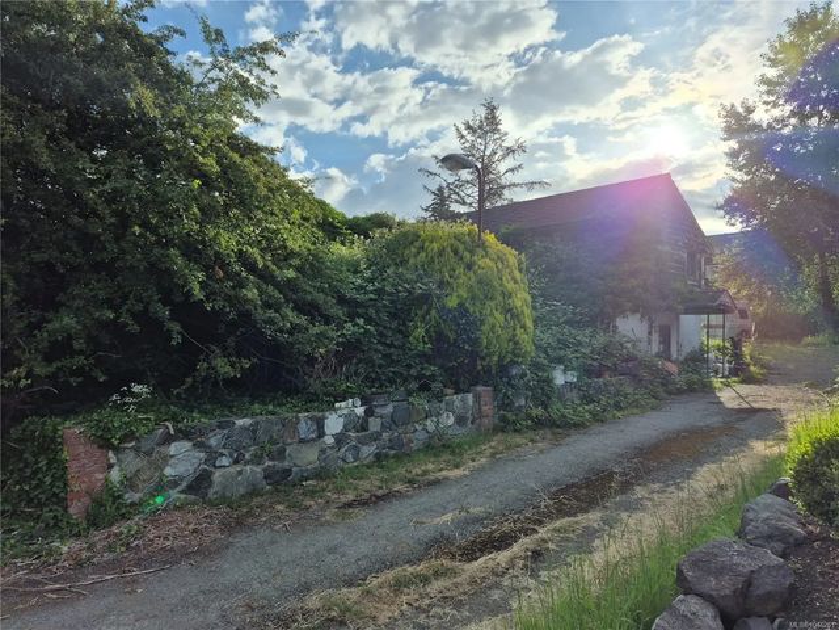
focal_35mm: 23
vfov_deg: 58.9
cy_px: 315
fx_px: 557
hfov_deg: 73.9
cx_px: 420
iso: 25
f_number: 1.8
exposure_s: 1/4832
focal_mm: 5.4
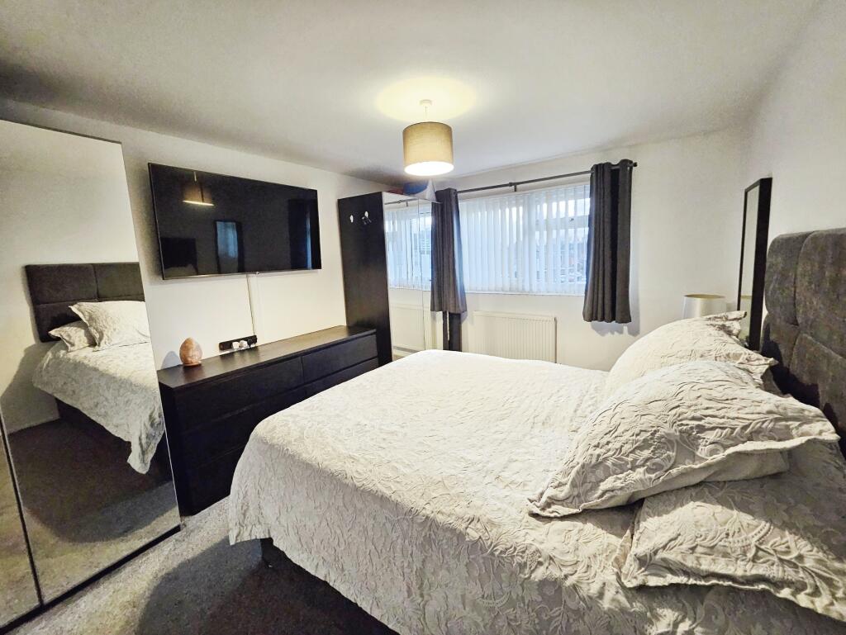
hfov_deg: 106.2
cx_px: 423
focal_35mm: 13
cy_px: 318
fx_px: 318
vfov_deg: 90.0
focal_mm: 1.7
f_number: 2.2
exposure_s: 1/50
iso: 400
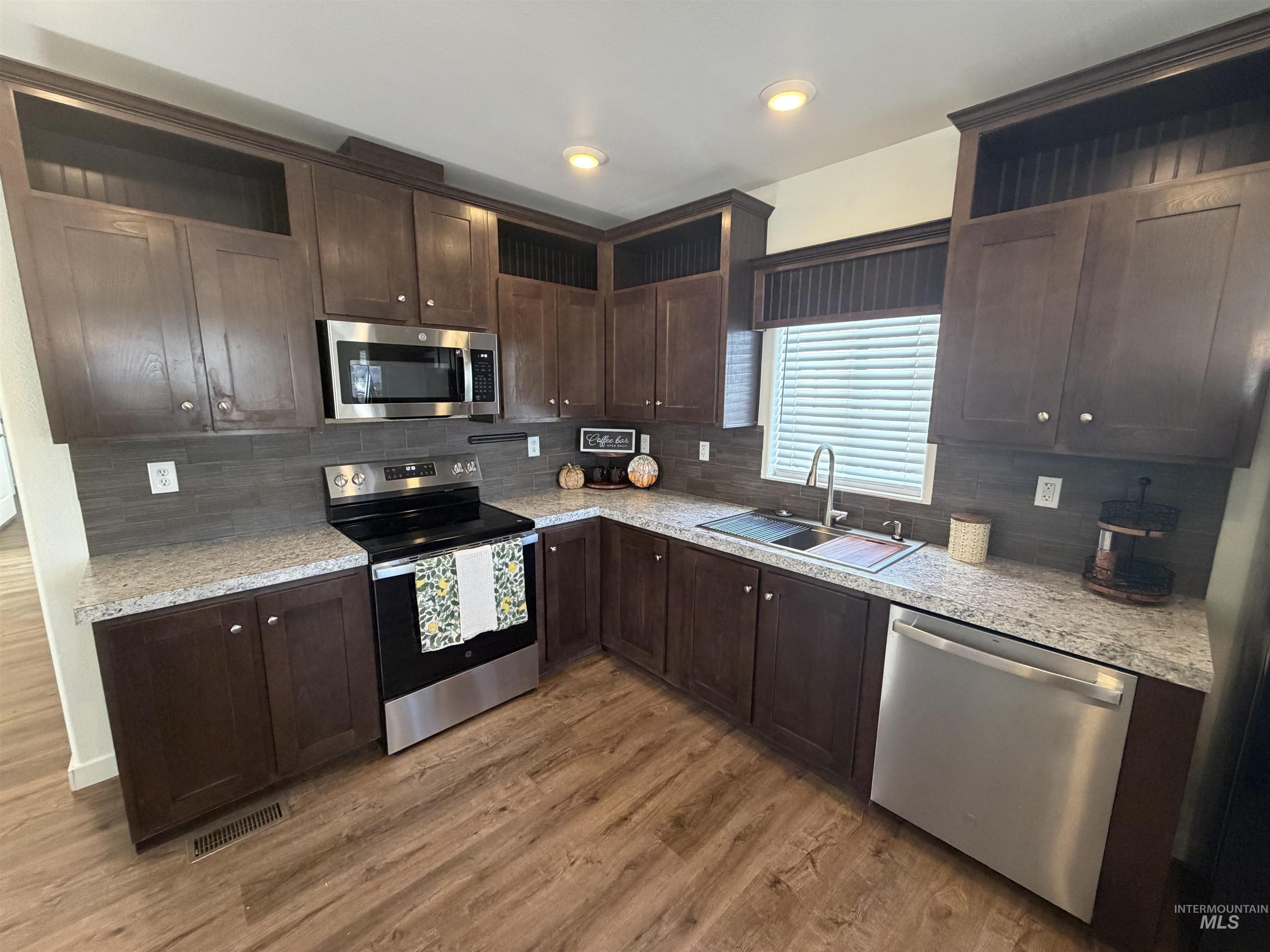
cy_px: 476
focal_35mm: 14
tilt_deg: -10.6
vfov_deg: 85.7
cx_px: 635
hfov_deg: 102.1
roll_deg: -0.1
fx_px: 514
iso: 400
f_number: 2.2
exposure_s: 1/60
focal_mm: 2.22
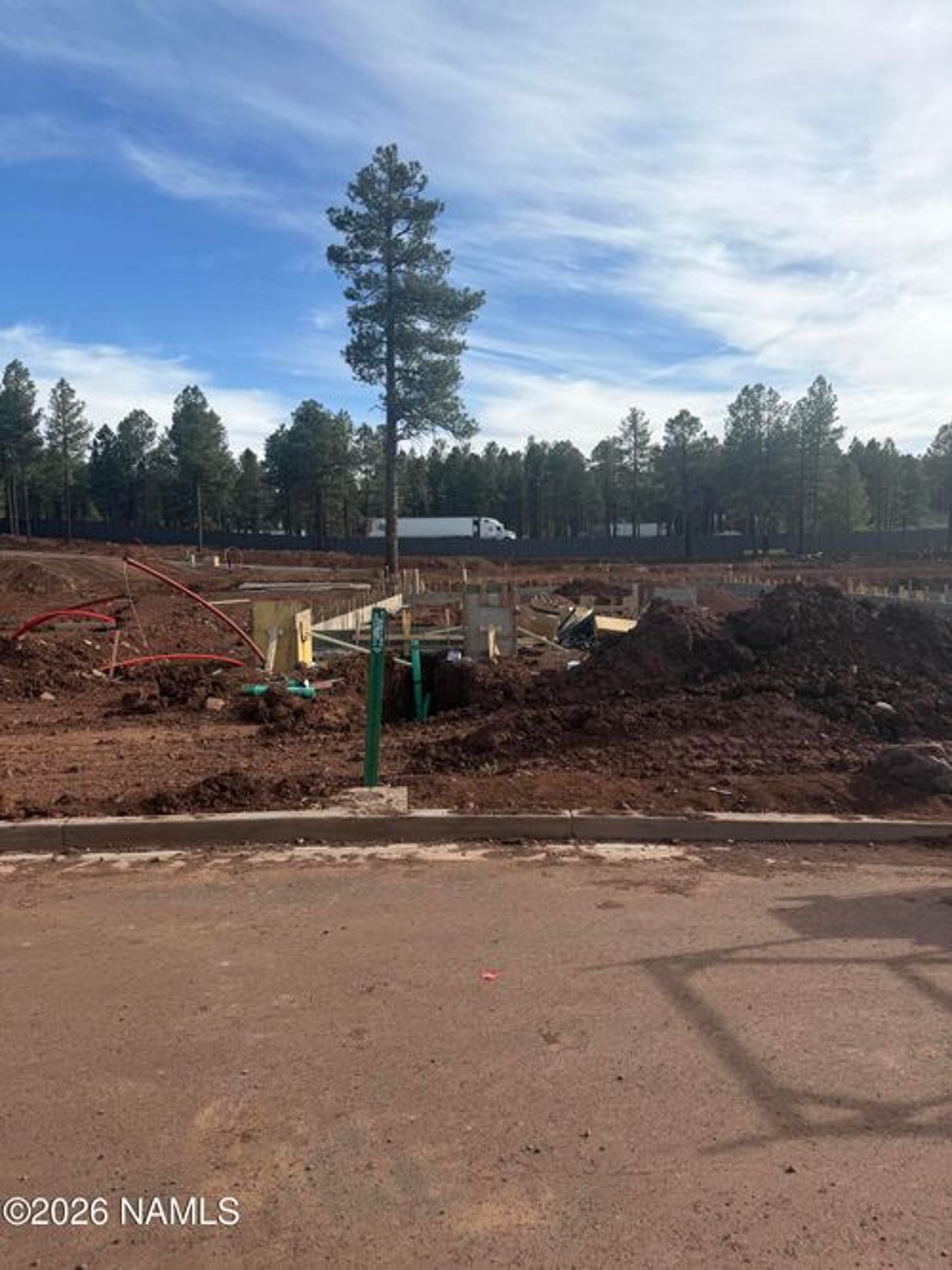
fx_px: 880
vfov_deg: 71.6
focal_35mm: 24
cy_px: 635
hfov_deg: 56.8
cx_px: 476
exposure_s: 1/3145
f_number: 1.78
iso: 80
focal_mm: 6.76
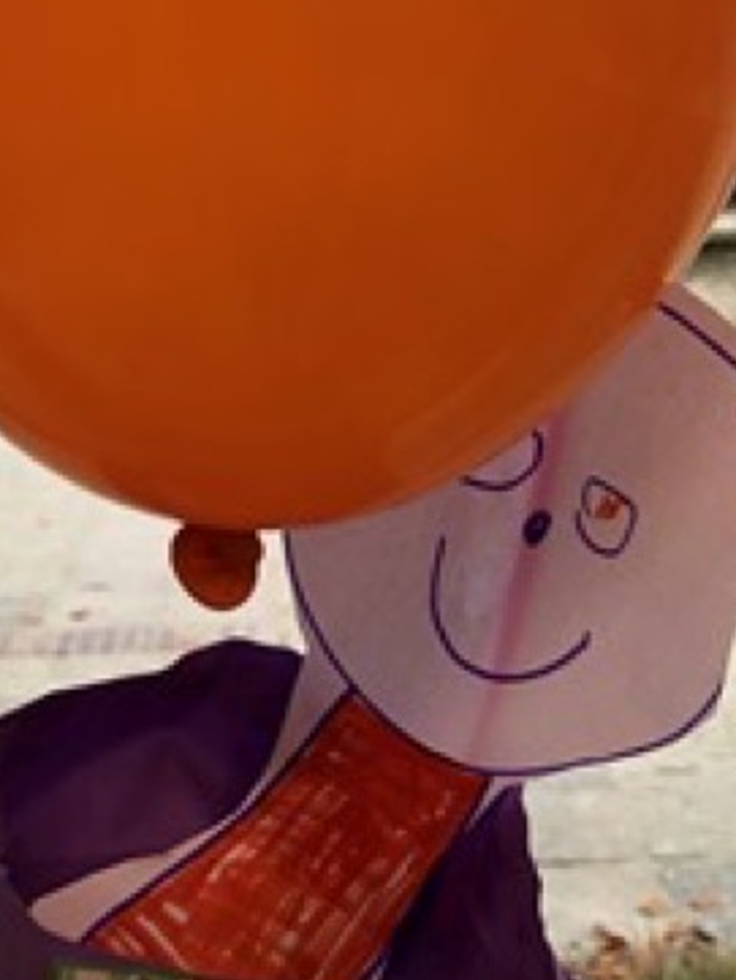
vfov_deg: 30.6
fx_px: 1757
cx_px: 353
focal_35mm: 62
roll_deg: +0.7
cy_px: 233
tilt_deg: -6.9
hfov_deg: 23.7
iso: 50
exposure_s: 1/120
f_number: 1.8
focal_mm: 3.99
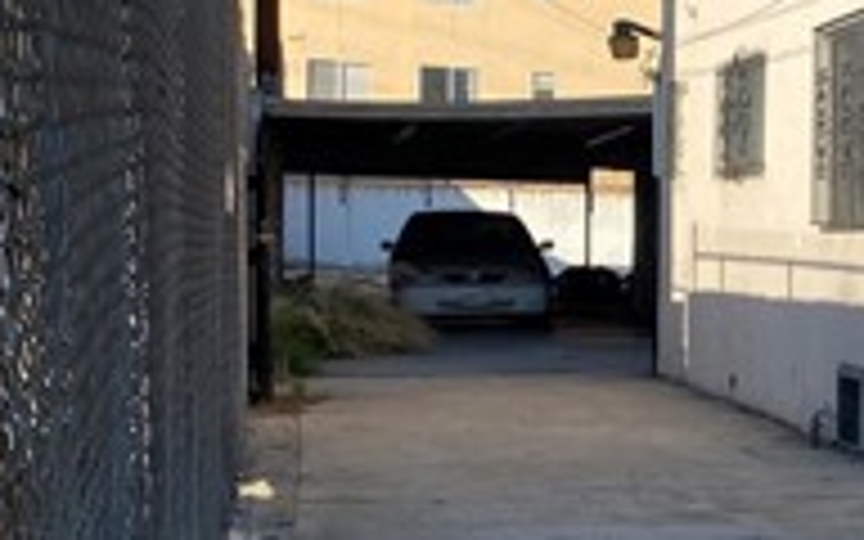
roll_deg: -1.2
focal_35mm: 92
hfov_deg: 19.1
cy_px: 396
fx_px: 2166
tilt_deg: -2.0
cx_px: 1372
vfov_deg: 14.2
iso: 32
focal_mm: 4.25
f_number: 1.8
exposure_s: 1/2358
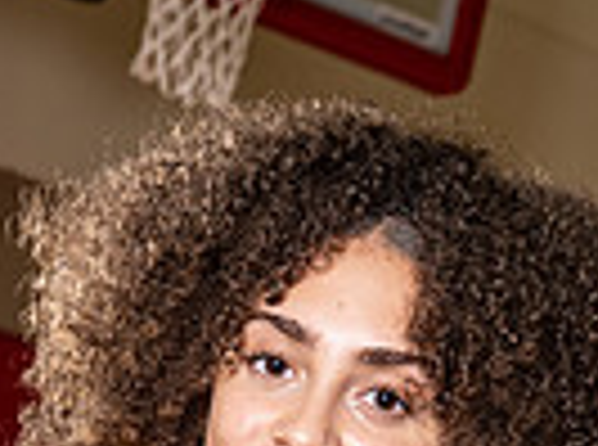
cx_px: 220
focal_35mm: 137
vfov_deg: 9.7
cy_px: 996
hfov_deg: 14.4
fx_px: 2360
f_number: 5.6
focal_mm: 42
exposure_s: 1/250
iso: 800
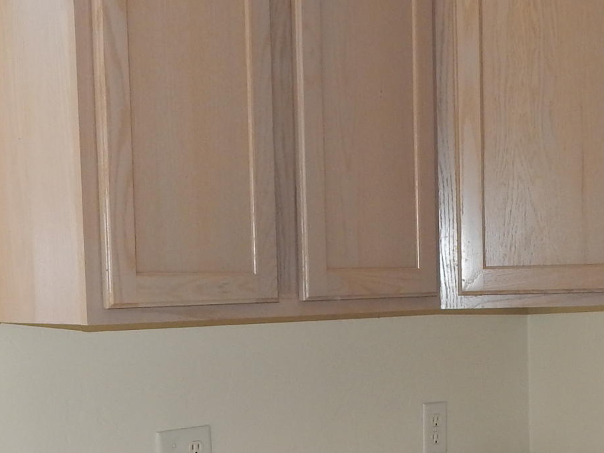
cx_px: 430
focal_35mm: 76
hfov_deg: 25.4
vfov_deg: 19.1
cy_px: 386
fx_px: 1326
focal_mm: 4
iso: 125
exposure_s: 1/250
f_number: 3
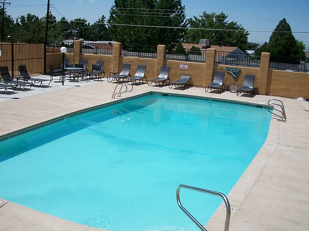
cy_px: 119
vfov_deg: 35.9
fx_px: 357
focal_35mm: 40
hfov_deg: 46.7
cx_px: 137
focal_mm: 6.3
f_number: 5.6
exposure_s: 1/640
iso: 80
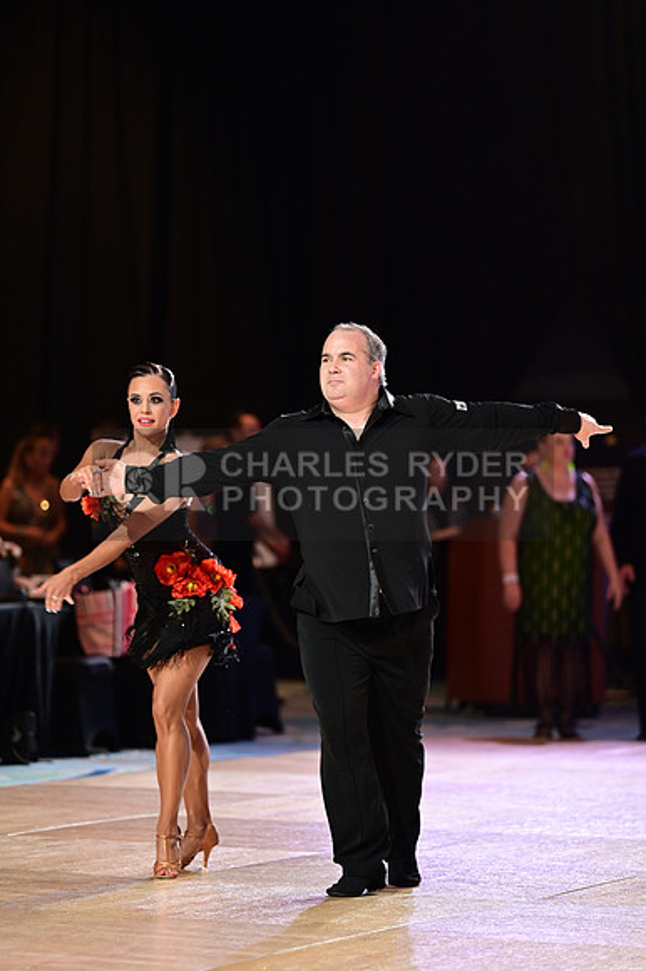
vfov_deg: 15.2
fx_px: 3638
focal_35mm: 135
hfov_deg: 10.1
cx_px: 323
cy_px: 486
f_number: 2.8
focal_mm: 135
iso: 1600
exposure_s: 1/320
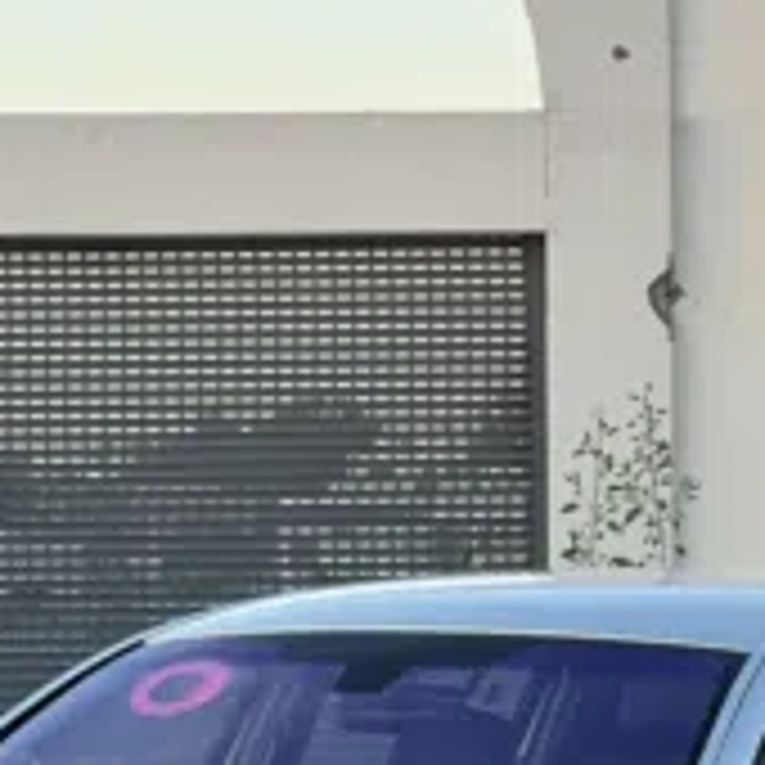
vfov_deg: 8.2
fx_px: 5326
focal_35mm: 213
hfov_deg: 8.2
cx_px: 526
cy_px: 767
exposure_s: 1/121
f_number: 2.8
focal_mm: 9
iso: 125
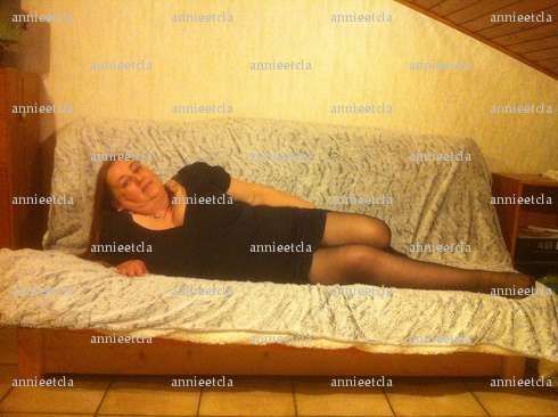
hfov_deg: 52.7
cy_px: 208
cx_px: 279
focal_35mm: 35
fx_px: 563
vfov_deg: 40.6
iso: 640
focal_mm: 3.85
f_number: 2.8
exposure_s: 1/15
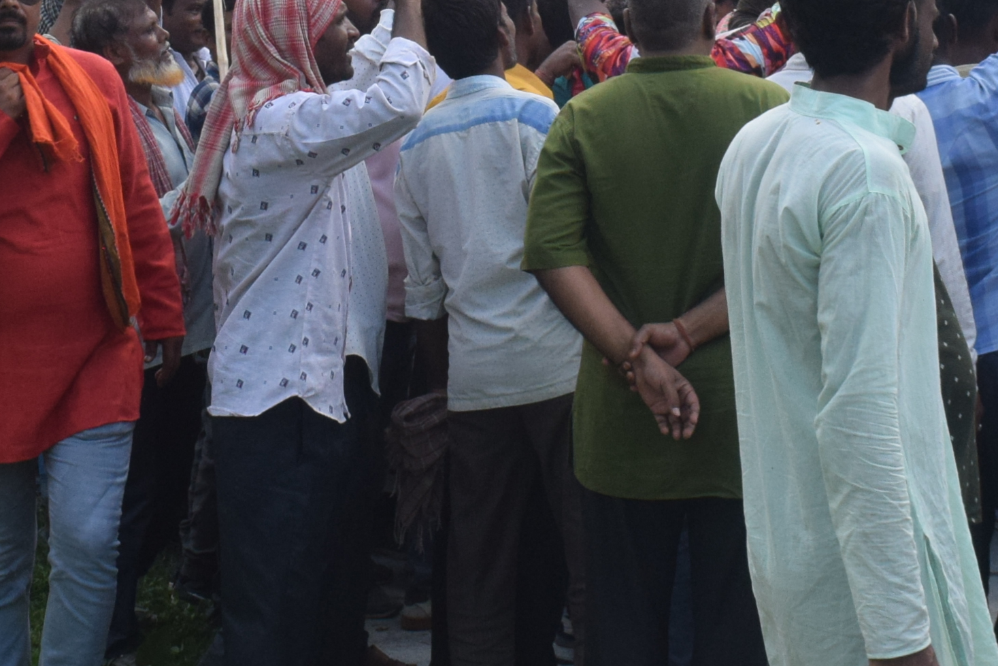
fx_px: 2677
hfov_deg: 21.1
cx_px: 476
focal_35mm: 97
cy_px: -189
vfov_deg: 13.7
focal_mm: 21
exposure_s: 1/500
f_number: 11
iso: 800
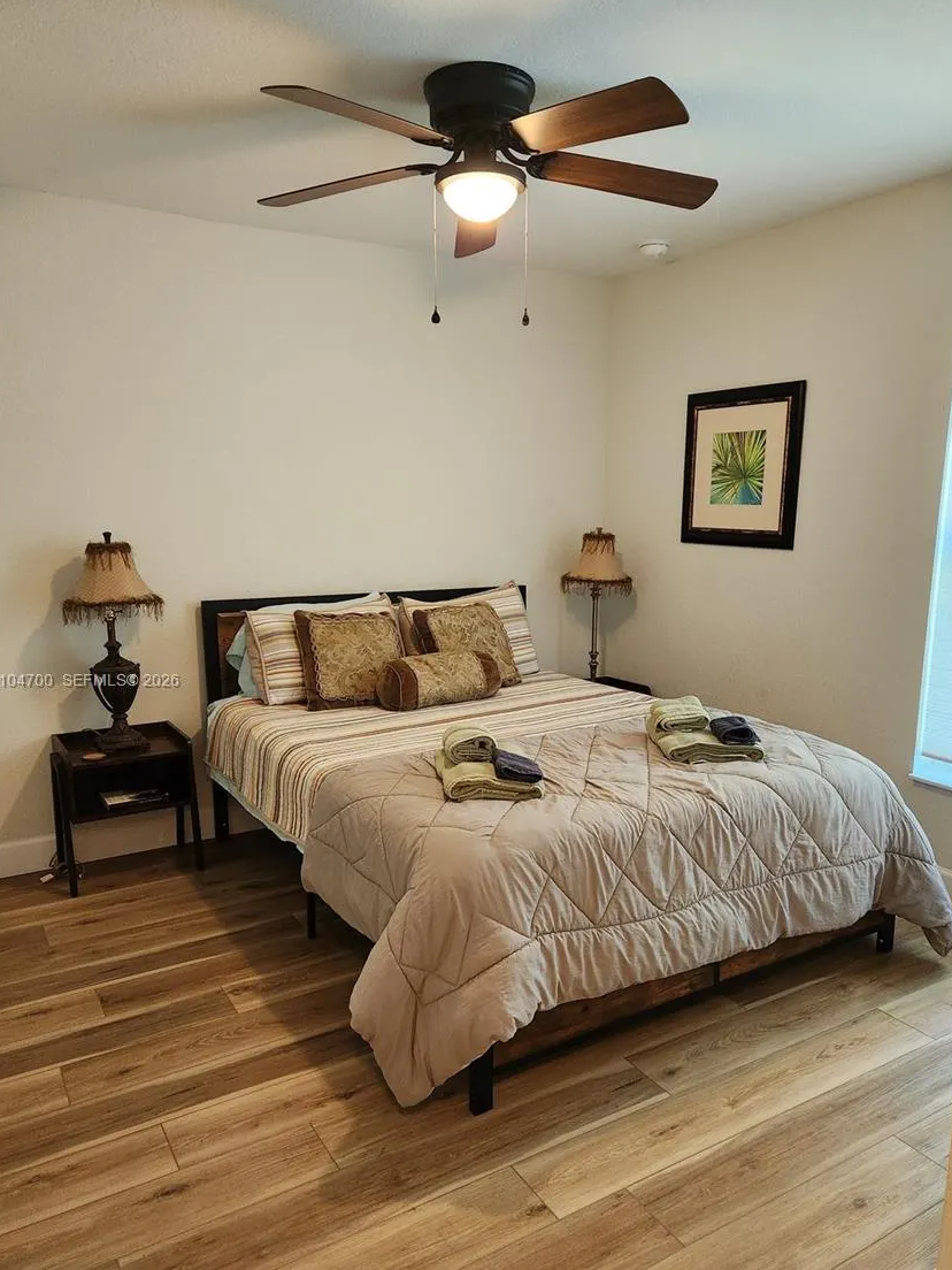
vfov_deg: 69.3
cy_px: 682
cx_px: 484
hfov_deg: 54.9
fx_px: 917
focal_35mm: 25
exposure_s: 1/120
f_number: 1.8
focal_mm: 5.4
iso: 640
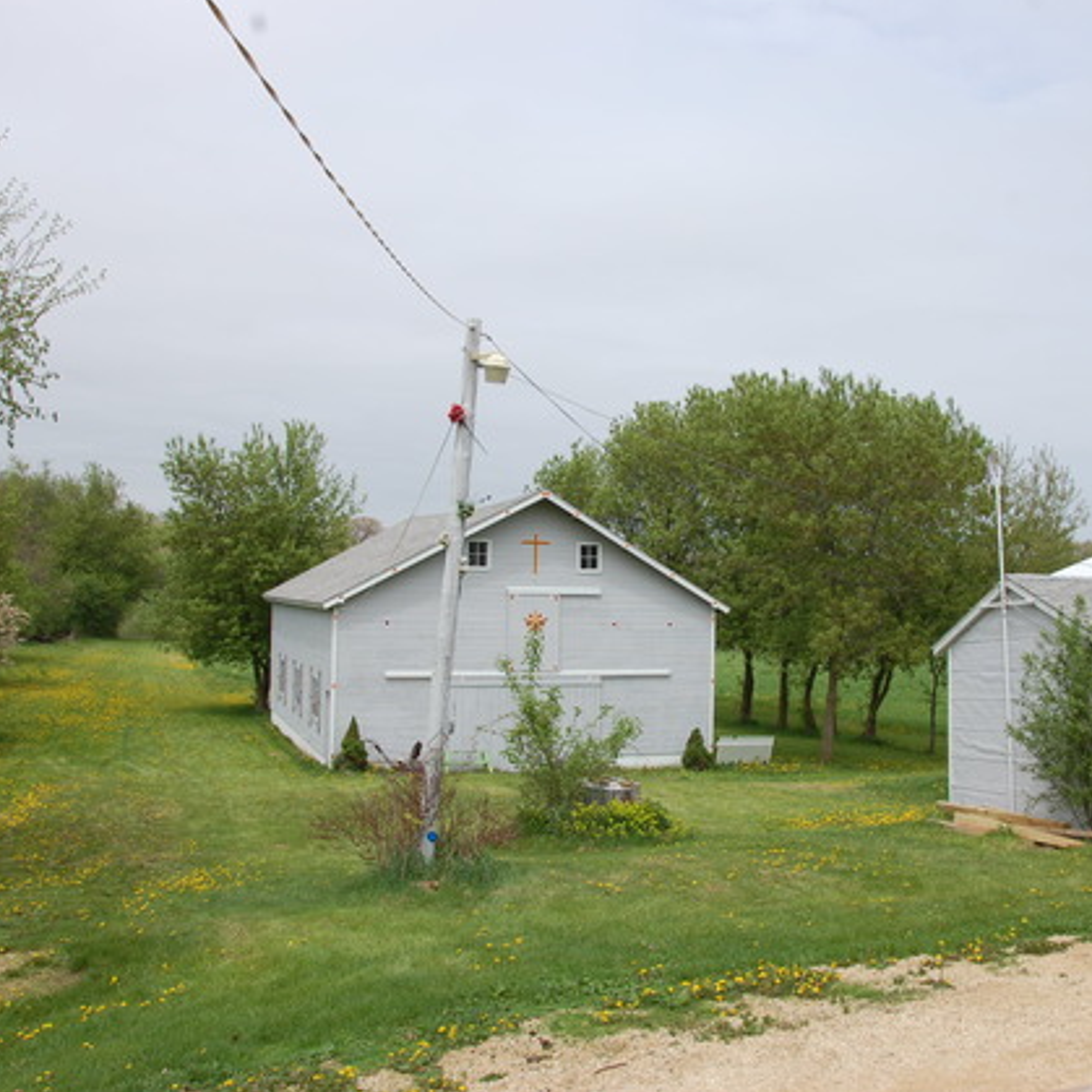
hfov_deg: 47.1
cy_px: 539
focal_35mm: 35
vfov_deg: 47.2
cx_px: 623
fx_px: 1249
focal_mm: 18
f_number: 9
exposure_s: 1/320
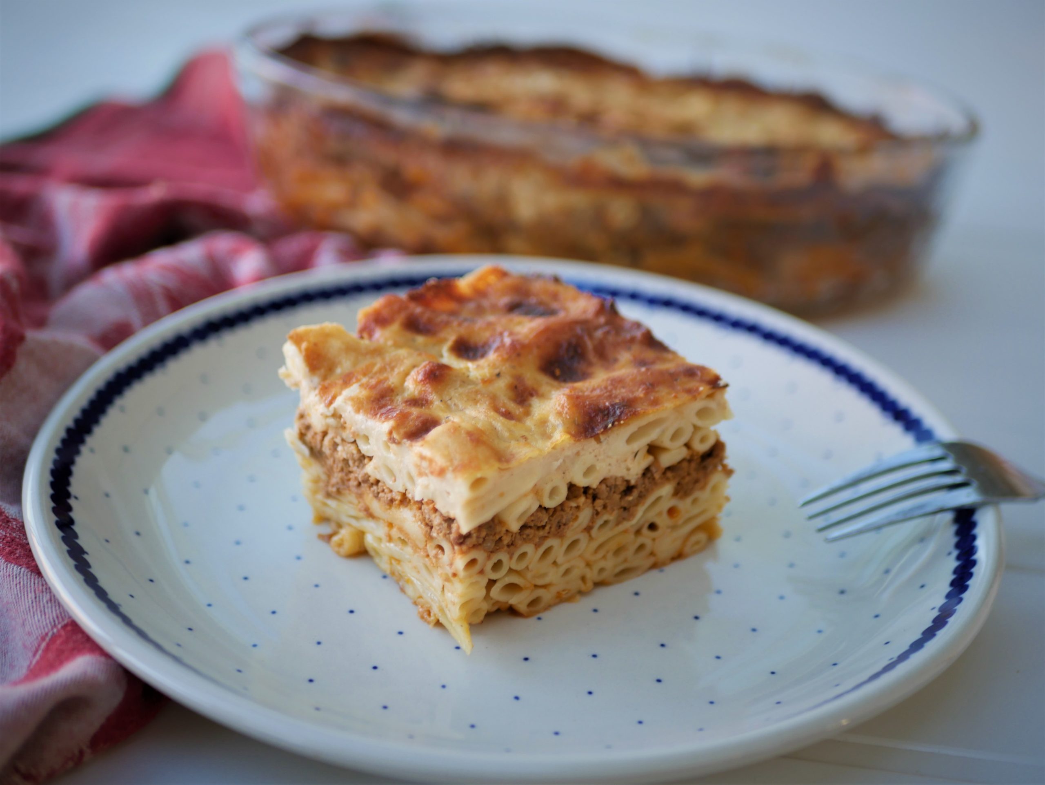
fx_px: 1510
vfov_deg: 29.1
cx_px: 522
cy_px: 392
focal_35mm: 50
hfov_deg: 38.2
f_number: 1.7
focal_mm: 25
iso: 200
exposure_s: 1/125
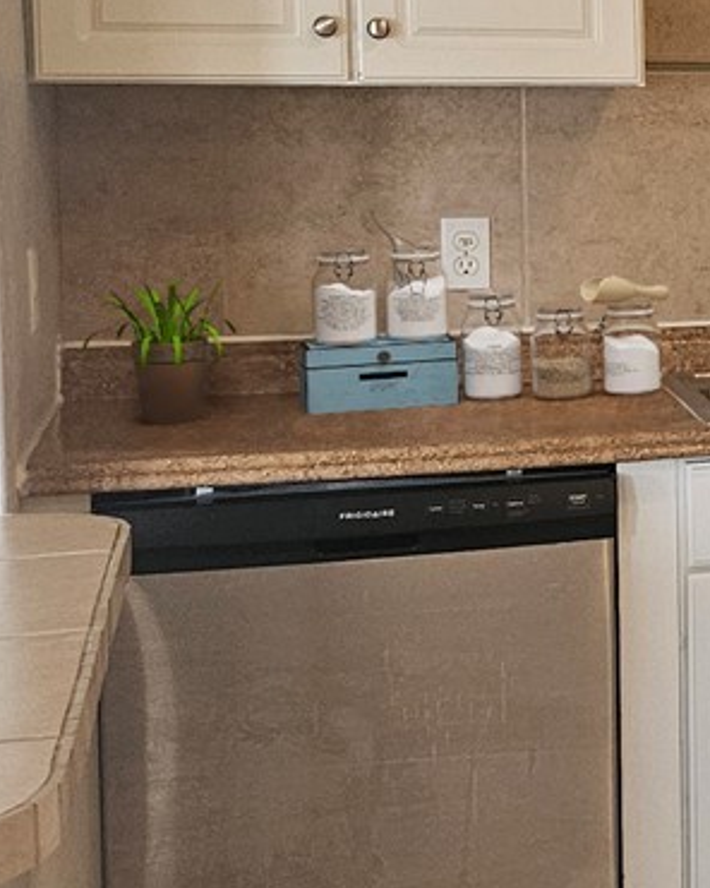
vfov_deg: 19.6
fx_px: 2548
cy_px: 221
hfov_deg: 12.5
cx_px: 1689
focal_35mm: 97
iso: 320
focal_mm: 5.4
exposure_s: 1/170
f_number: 1.8
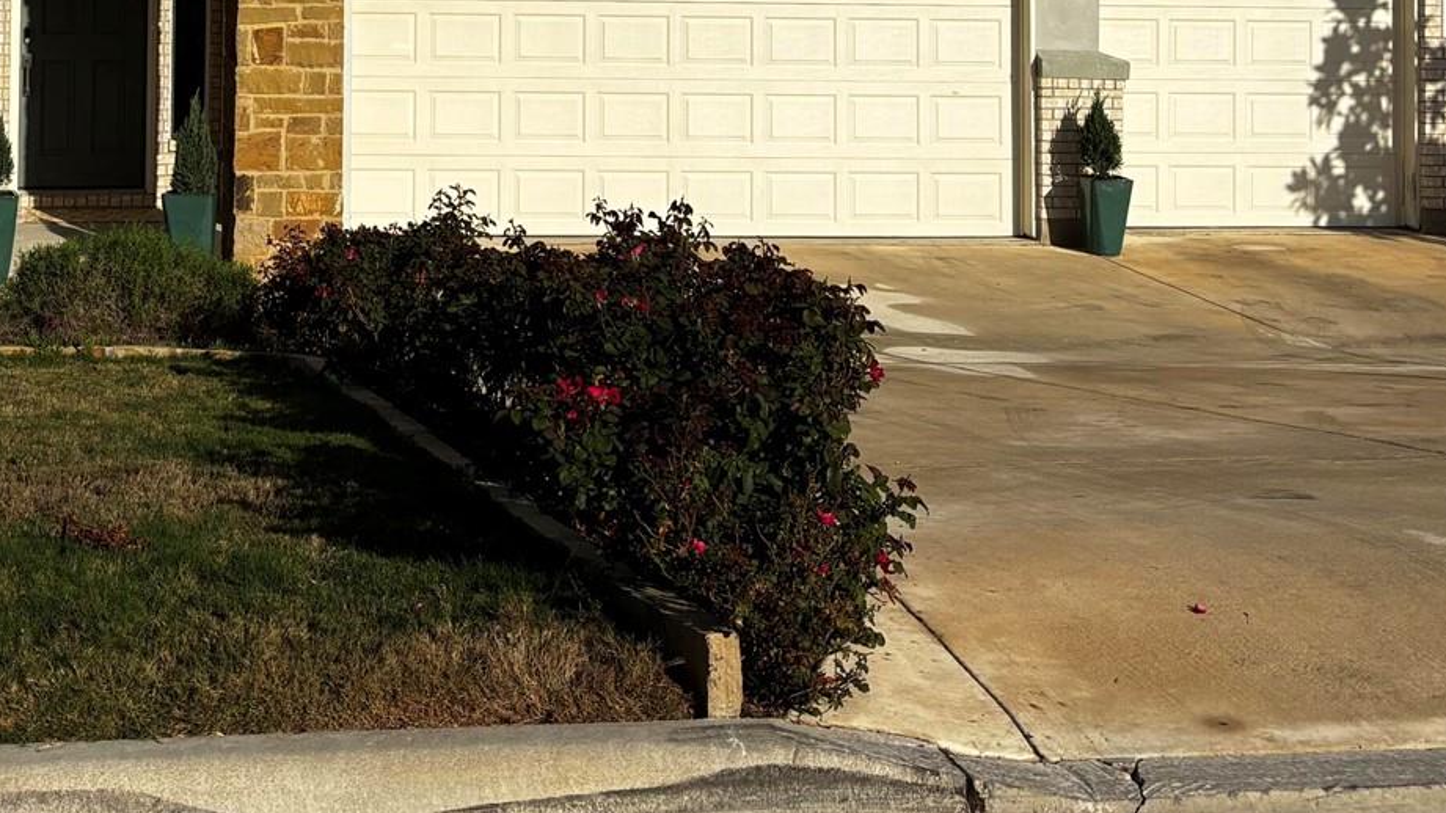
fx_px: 2415
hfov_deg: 32.5
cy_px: -217
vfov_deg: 18.0
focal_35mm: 63
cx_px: 314
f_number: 1.6
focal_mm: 5.96
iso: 50
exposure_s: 1/7194
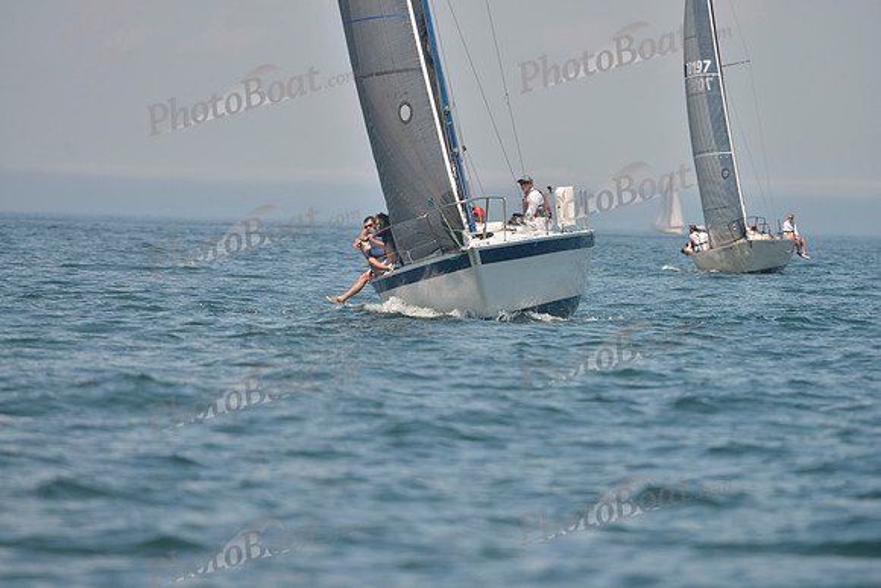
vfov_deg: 3.4
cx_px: 440
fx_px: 9791
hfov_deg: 5.2
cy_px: 294
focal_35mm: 400
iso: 200
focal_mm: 400
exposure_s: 1/1250
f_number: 5.6
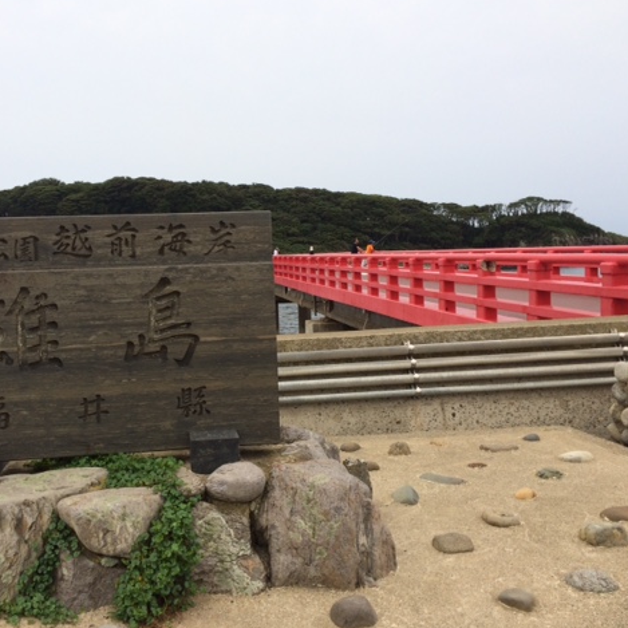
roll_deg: +1.9
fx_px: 718
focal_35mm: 35
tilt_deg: -5.7
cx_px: 249
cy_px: 315
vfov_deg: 47.2
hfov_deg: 46.9
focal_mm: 4.15
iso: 32
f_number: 2.2
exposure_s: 1/370
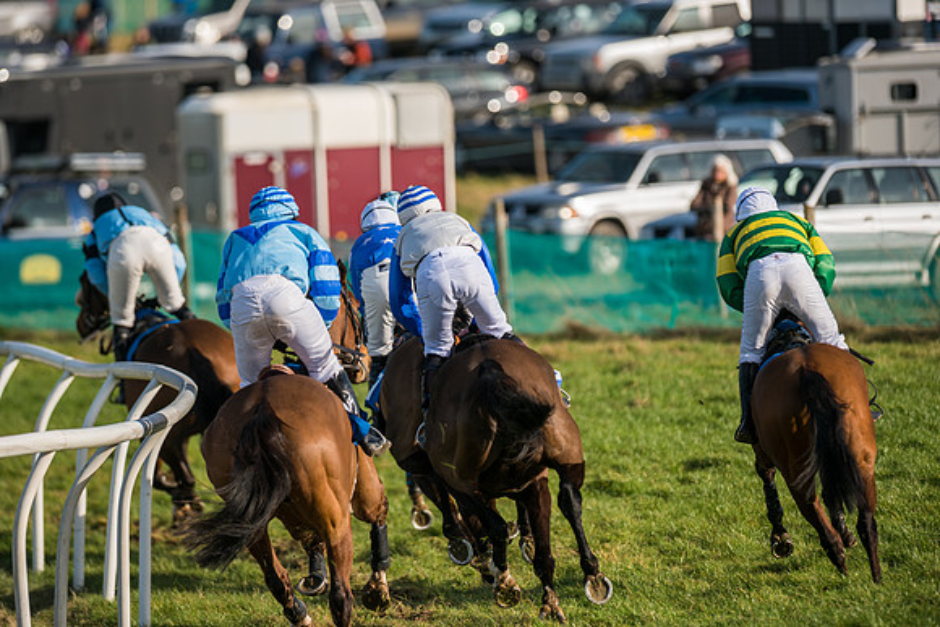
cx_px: 470
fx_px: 10446
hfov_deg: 5.2
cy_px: 314
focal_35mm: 400
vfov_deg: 3.4
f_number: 5
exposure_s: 1/2000
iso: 100
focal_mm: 400
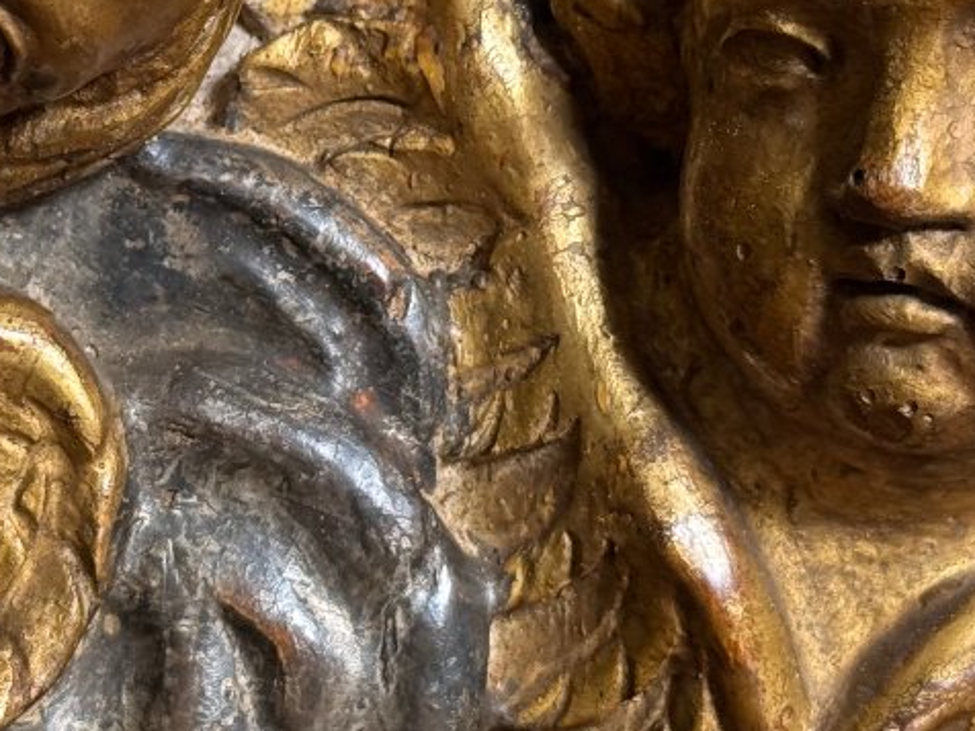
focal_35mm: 121
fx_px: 3408
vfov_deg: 12.2
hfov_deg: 16.3
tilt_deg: -9.1
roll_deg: +2.8
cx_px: 381
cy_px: 289
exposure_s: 1/60
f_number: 1.78
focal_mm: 6.76
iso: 160
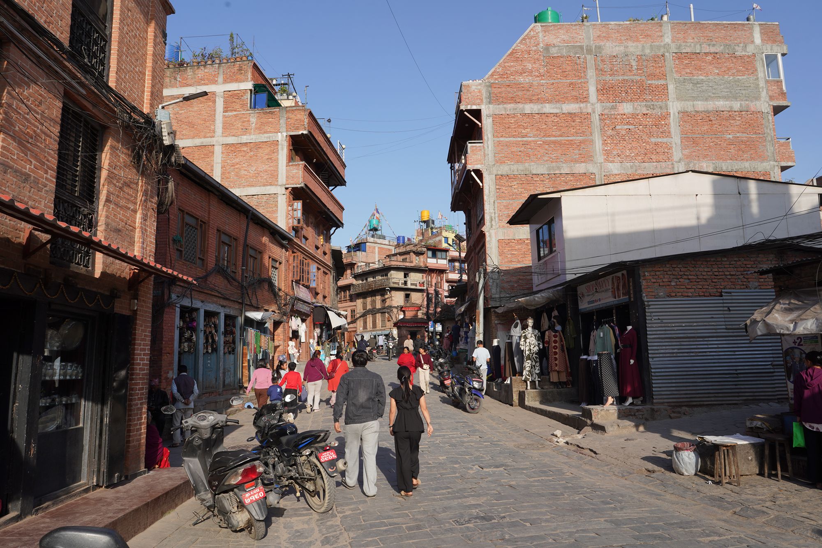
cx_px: 411
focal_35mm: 24
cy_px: 274
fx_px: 548
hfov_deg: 73.7
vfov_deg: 53.1
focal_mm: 24
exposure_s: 1/100
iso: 100
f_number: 13
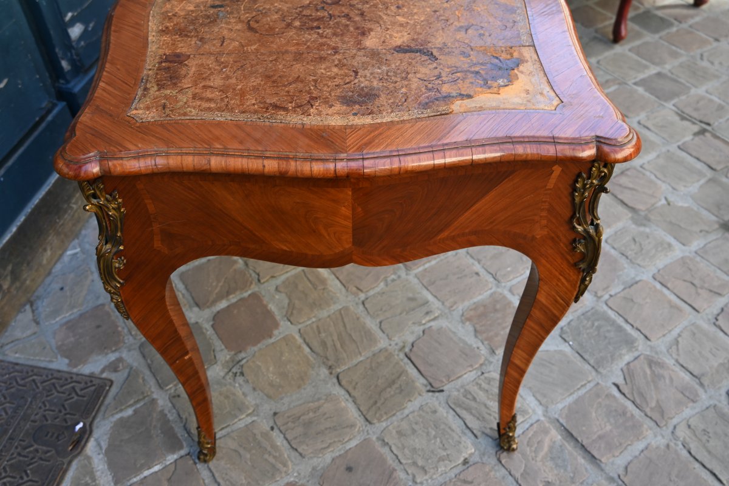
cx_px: 364
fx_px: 683
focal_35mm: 34
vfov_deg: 39.1
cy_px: 243
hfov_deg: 56.1
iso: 100
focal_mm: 22.5
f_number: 4.5
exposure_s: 1/80
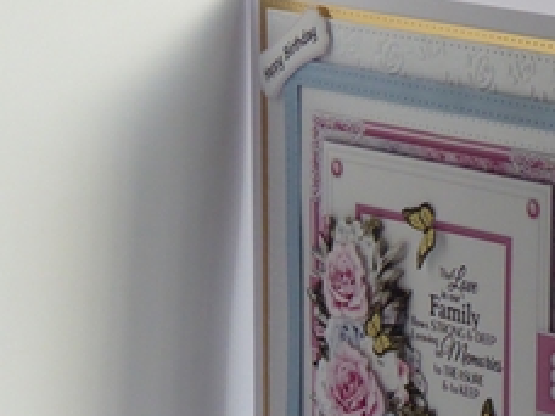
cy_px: 347
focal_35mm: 231
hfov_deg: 8.5
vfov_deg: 6.4
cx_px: 509
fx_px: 3704
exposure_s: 1/125
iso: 800
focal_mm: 19
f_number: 5.1
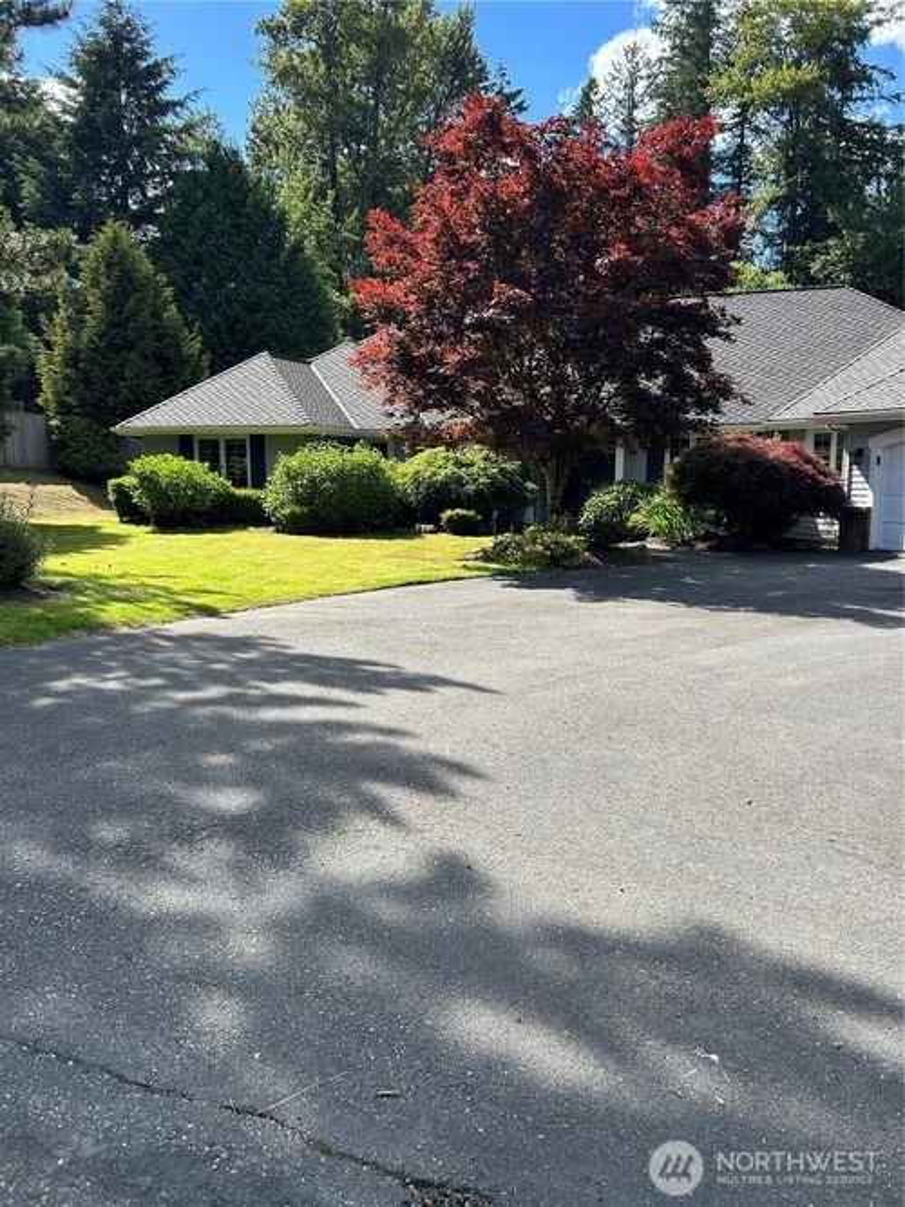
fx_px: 907
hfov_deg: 53.0
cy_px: 604
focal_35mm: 26
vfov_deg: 67.3
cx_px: 452
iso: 50
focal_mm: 5.7
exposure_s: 1/1597
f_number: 1.5
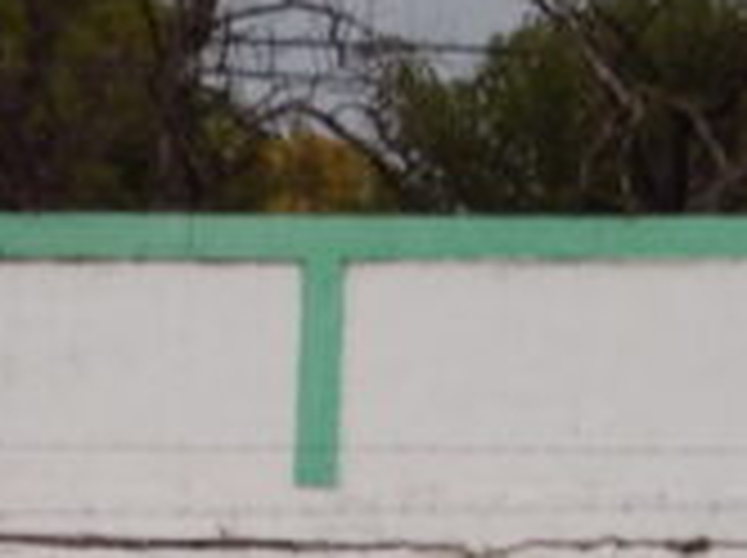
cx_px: -536
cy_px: 752
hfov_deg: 4.5
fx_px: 9395
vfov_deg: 3.4
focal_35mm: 436
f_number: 4.4
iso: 140
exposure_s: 1/250
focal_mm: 16.6
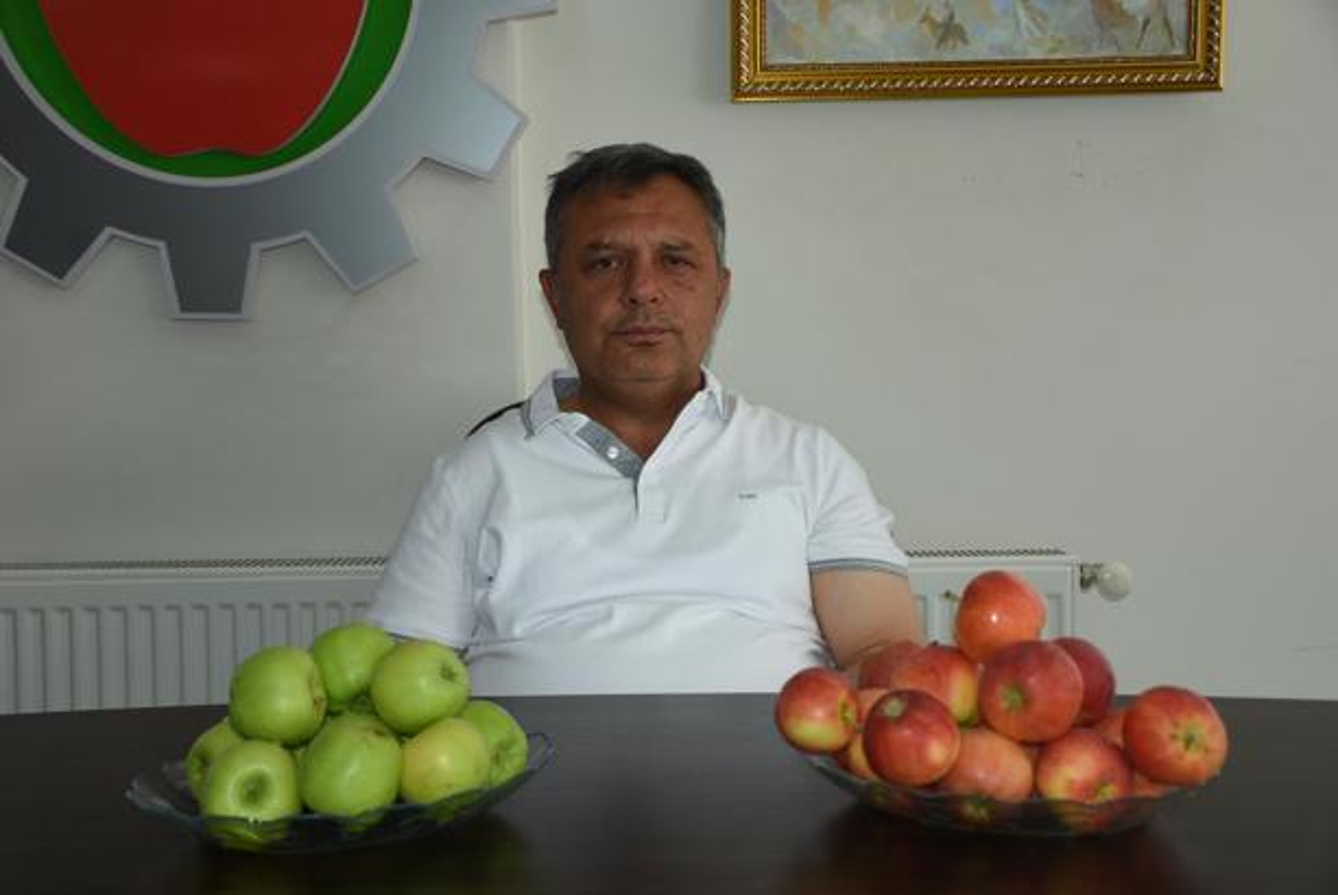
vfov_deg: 28.1
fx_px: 1786
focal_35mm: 48
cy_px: 448
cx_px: 669
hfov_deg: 41.1
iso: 100
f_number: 4
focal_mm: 32
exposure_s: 1/80
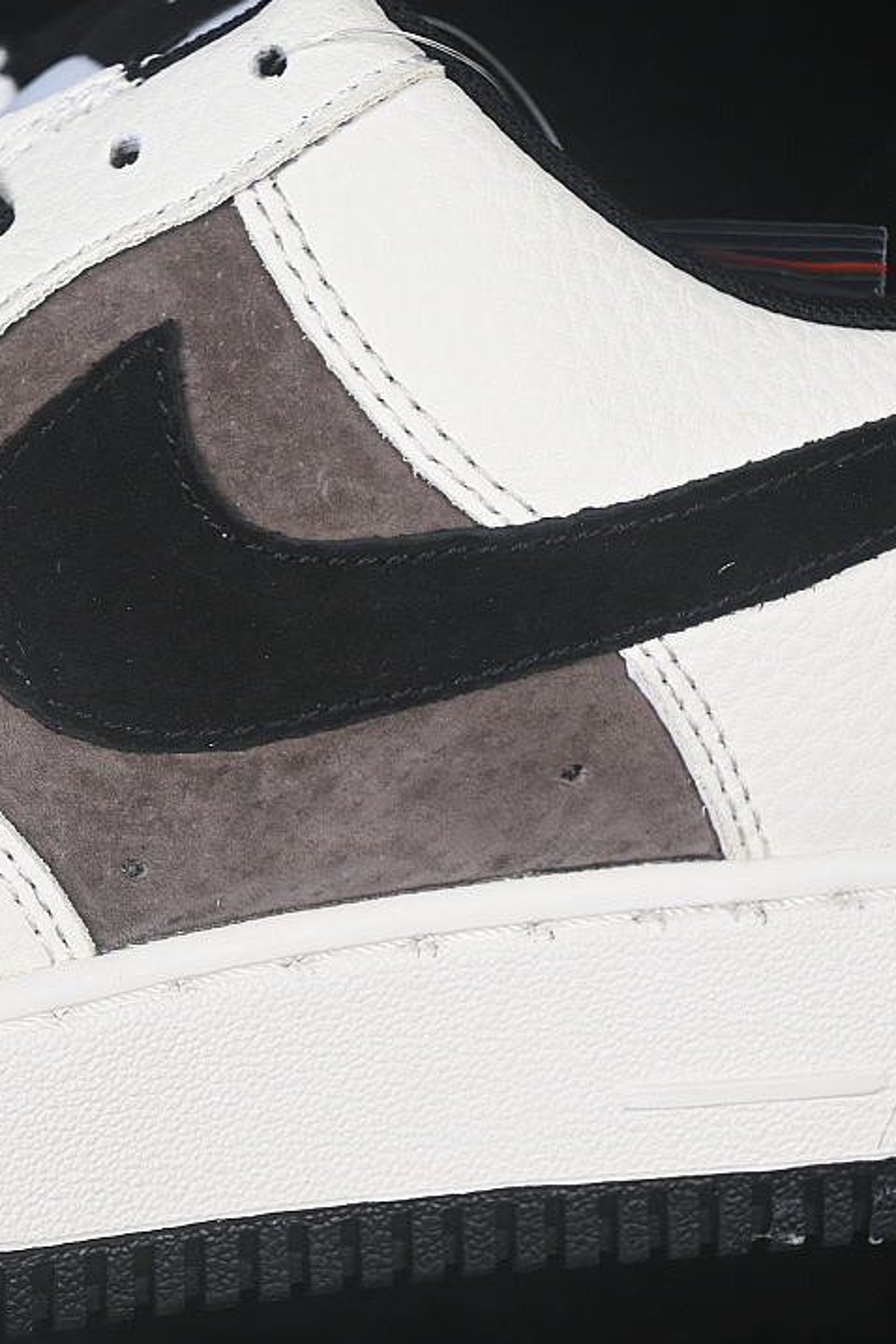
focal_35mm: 113
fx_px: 4218
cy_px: 673
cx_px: 234
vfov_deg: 18.1
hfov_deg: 12.1
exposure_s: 1/80
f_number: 7.1
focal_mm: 50
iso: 160
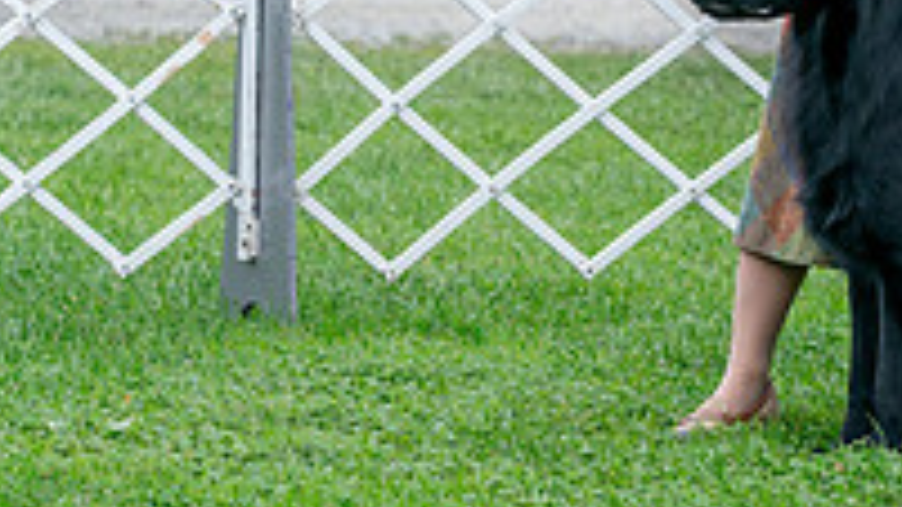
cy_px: -211
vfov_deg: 3.2
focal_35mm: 383
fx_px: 9159
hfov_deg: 5.6
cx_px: 855
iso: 500
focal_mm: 109
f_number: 4
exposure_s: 1/800
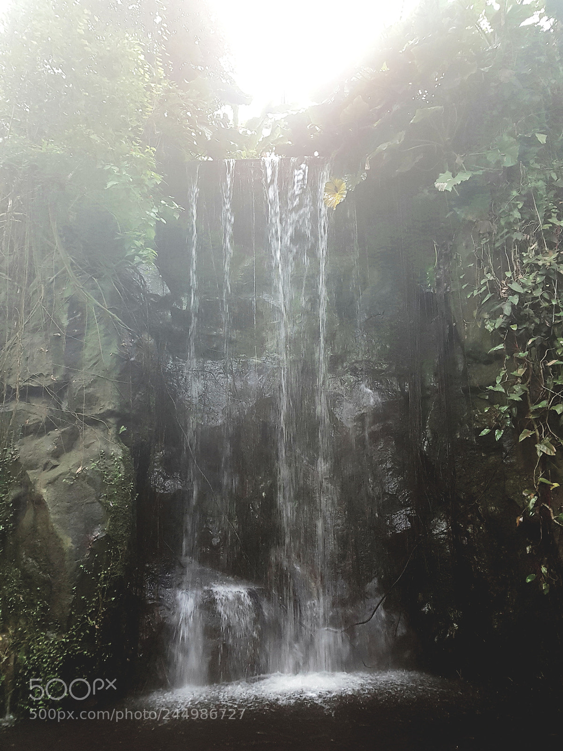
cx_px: 282
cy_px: 376
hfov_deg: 53.1
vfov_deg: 67.3
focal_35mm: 26
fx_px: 564
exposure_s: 1/50
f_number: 1.7
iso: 125
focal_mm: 4.2
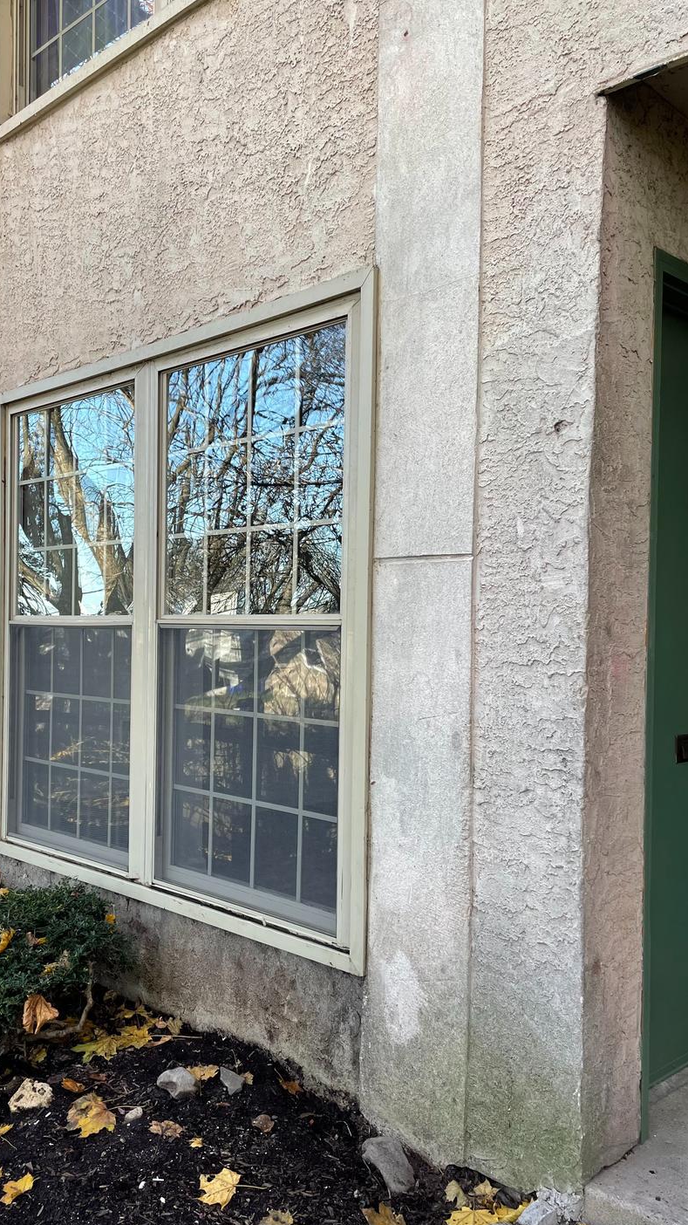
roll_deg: +0.2
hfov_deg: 37.5
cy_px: 655
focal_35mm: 31
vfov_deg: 62.6
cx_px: 260
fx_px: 1006
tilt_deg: -1.2
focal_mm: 4.2
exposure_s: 1/341
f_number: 1.6
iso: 50
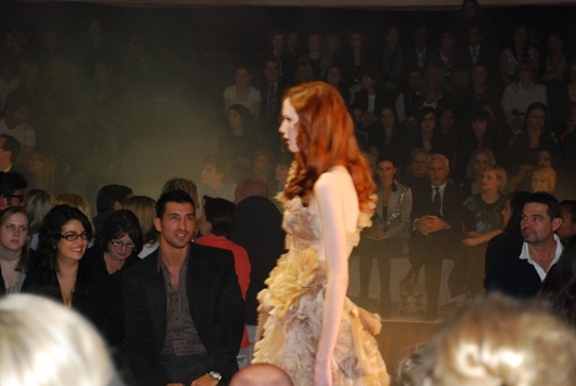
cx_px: 288
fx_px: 1490
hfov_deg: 21.9
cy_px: 193
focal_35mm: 93
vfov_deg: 14.8
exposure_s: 1/60
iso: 720
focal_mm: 62
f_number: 5.3
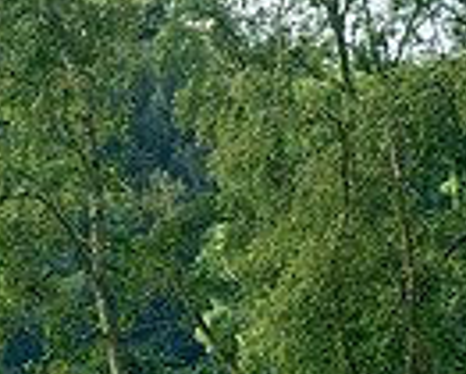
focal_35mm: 1243
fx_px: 17156
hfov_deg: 1.6
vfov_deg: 1.2
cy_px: 607
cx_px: -445
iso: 500
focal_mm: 300
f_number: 5
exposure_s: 1/1250
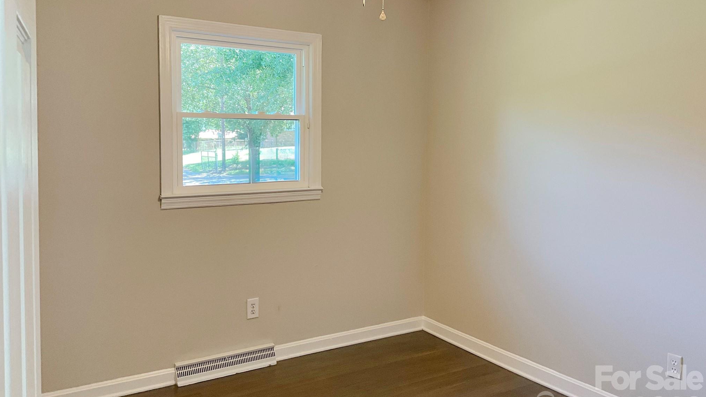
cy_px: 166
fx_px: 599
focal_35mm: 32
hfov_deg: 61.0
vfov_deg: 36.6
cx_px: 349
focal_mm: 3
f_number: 1.8
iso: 100
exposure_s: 1/60
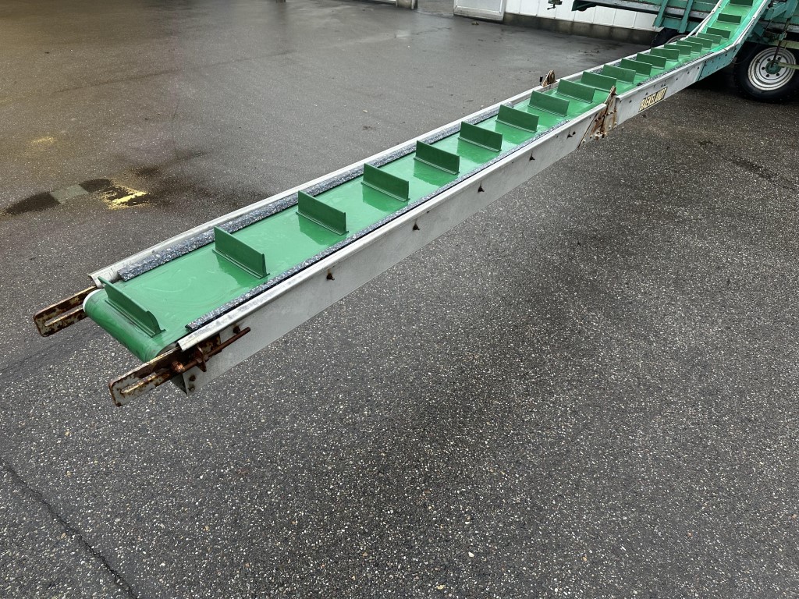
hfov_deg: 71.6
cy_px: 300
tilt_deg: -35.5
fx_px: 554
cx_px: 400
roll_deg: -3.3
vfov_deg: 56.8
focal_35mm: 24
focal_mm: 6.86
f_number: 1.78
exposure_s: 1/121
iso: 100
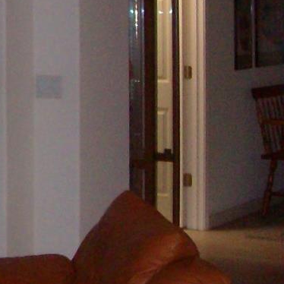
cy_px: 17
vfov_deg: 13.9
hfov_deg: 12.9
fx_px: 1151
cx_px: -203
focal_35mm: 124
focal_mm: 5.8
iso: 320
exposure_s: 1/40
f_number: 2.8
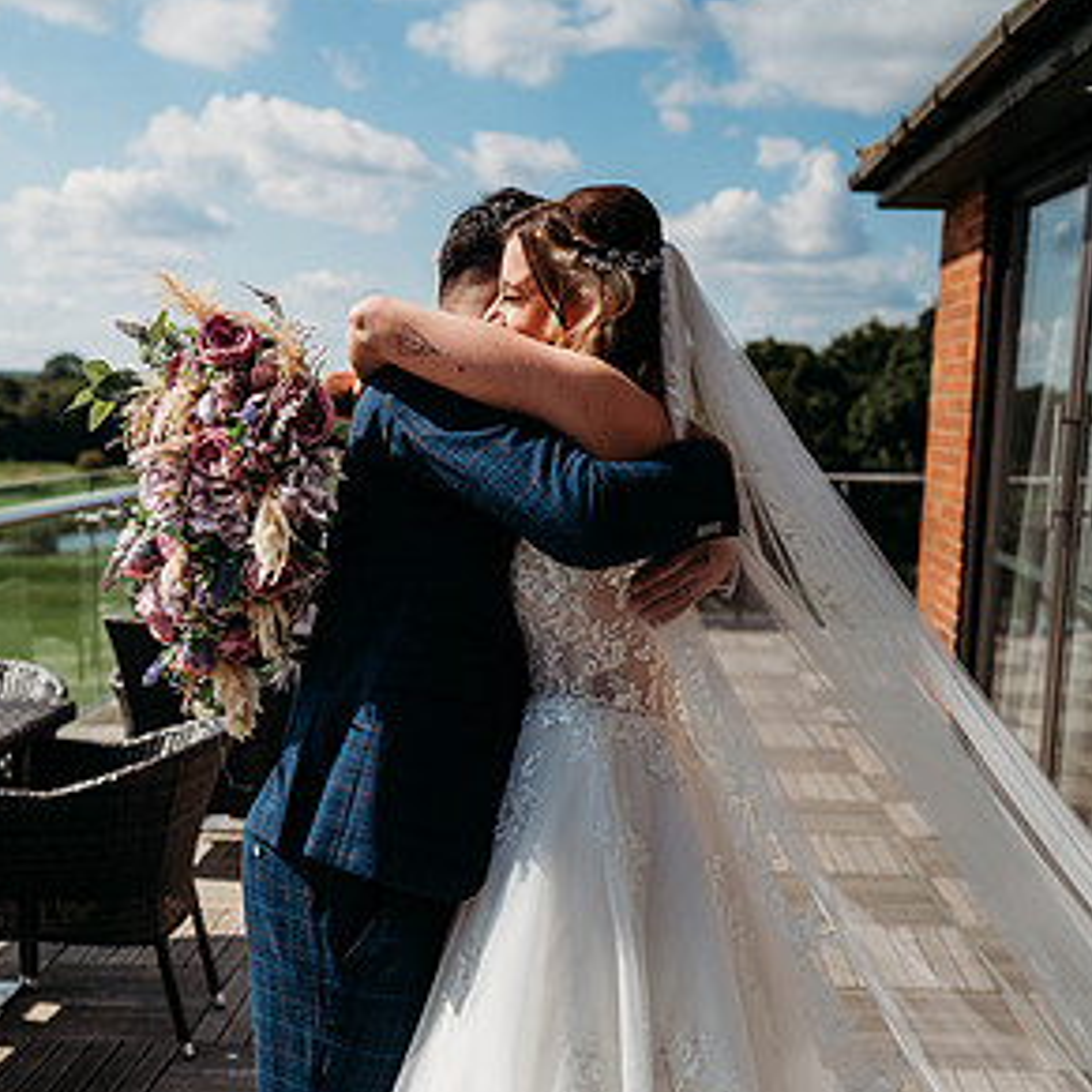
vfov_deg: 36.2
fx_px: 1642
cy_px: 766
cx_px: 542
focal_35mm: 46
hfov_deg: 36.8
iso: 250
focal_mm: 35
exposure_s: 1/8000
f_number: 2.8
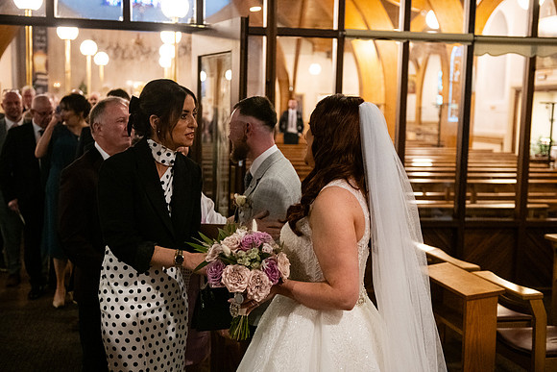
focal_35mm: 48
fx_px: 743
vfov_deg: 28.1
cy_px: 186
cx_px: 278
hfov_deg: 41.1
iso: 2500
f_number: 3.5
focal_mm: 48
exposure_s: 1/160
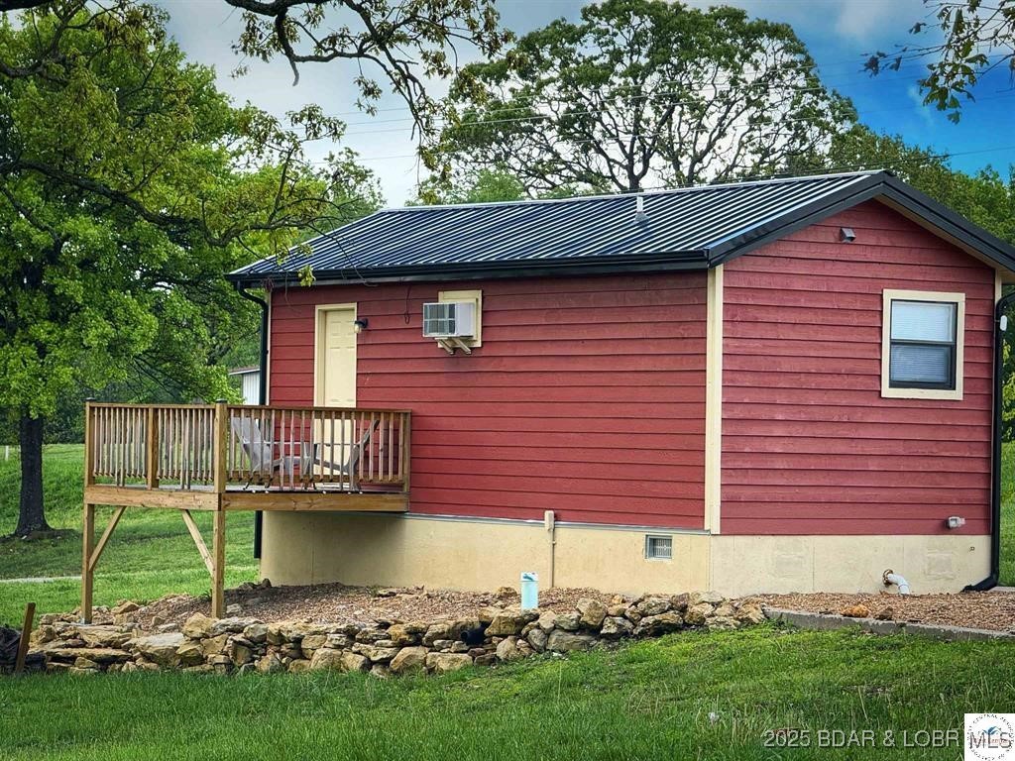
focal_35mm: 120
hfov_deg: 16.4
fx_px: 3519
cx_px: 508
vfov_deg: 12.3
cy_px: 380
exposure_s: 1/404
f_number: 2.8
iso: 64
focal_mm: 15.66
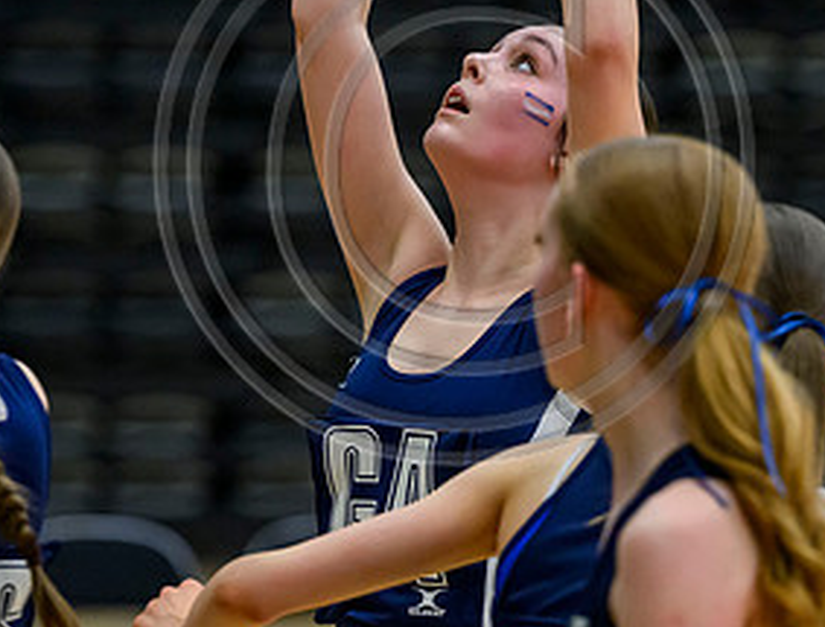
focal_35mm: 369
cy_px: 162
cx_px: 575
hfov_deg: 5.3
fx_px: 8836
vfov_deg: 4.1
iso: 6400
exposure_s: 1/800
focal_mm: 165
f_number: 3.5
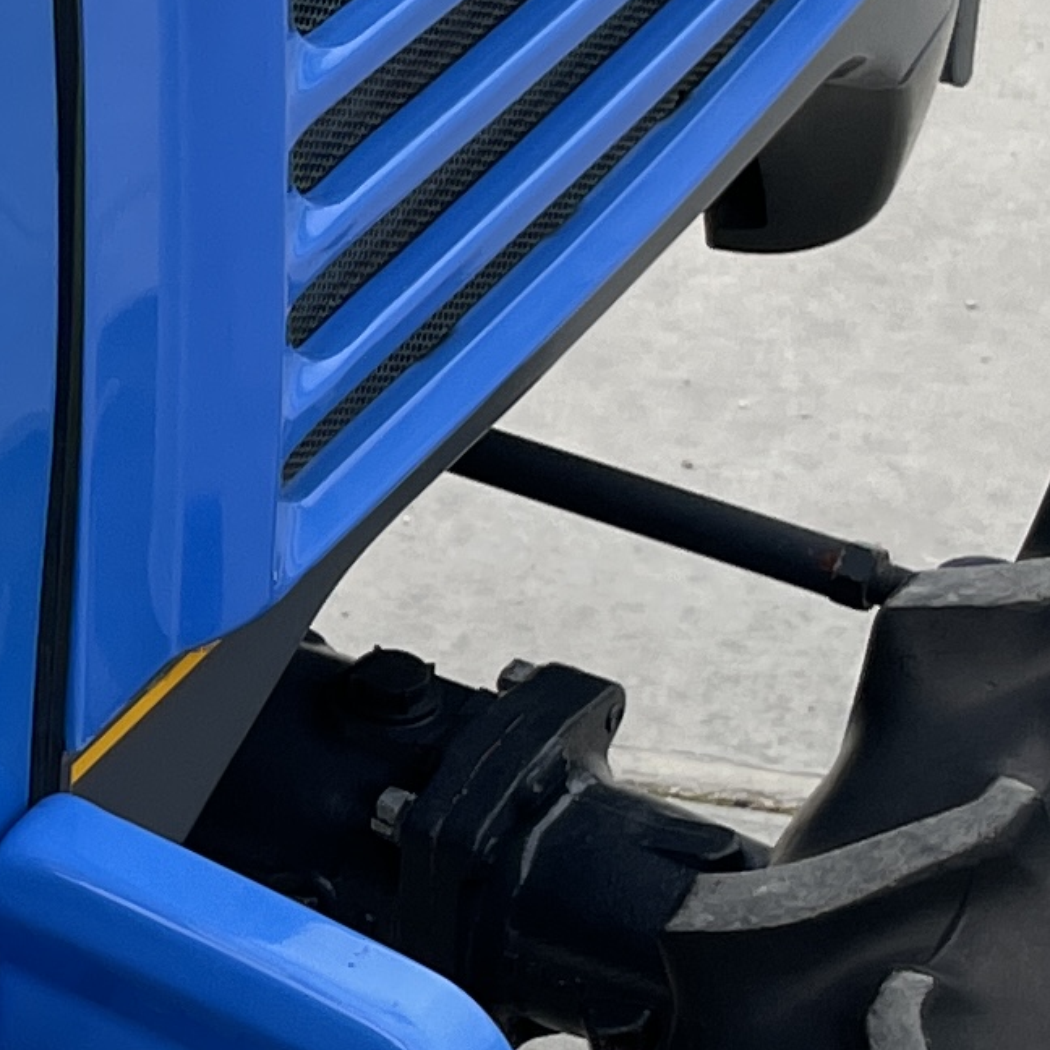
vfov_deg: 12.2
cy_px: 339
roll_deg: +5.0
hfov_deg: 11.4
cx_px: -778
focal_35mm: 143
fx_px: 4907
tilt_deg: -31.9
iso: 32
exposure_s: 1/609
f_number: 1.6
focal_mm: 4.2
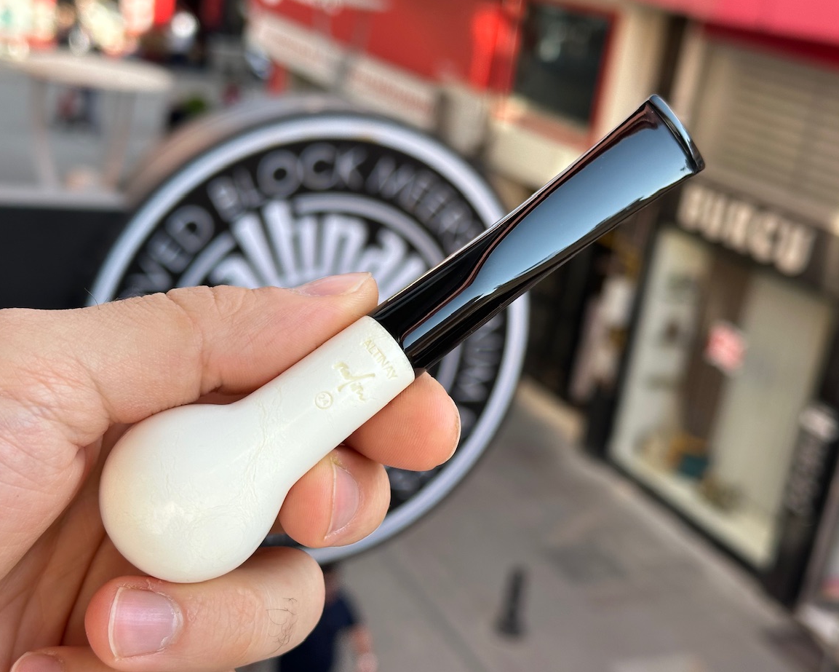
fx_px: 1292
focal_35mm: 52
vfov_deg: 29.1
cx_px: 386
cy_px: 341
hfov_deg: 36.0
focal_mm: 6.86
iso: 64
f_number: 1.78
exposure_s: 1/546
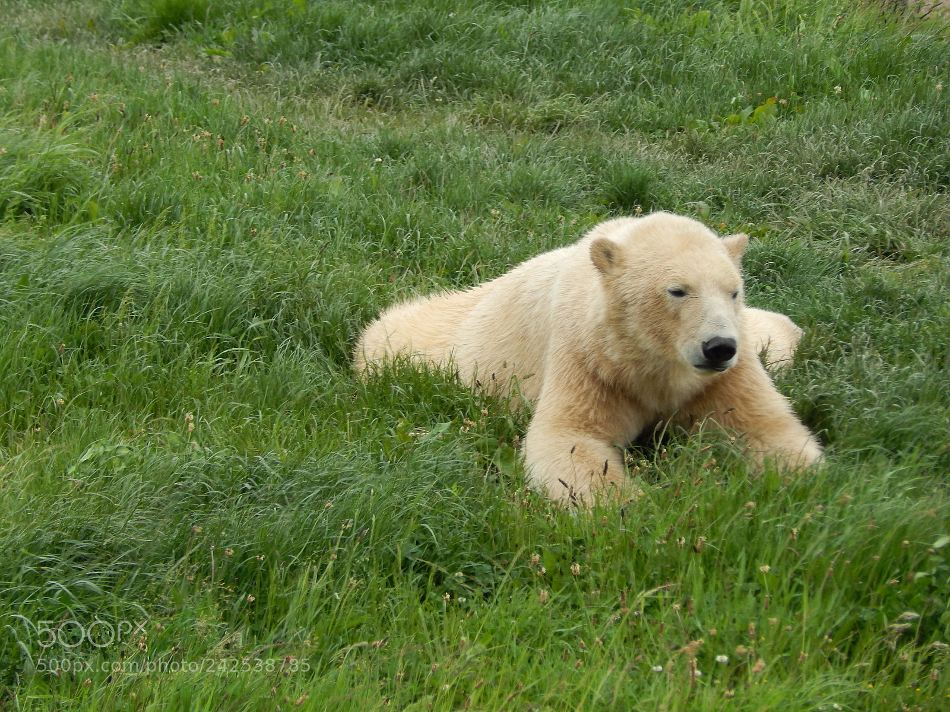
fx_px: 10648
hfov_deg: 5.1
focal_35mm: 388
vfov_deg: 3.8
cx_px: 475
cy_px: 356
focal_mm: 69
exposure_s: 1/100
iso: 125
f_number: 5.7
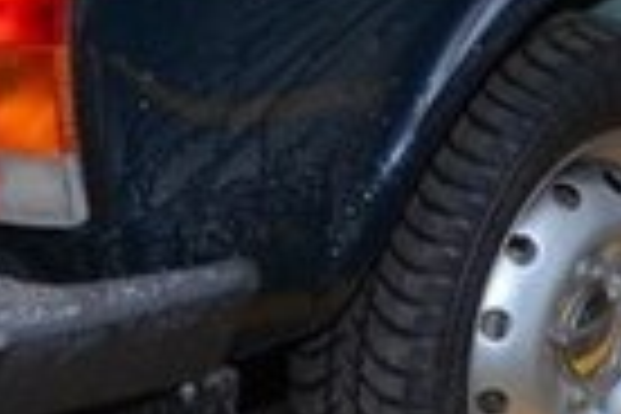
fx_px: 2725
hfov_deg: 13.0
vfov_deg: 8.5
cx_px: 315
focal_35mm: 158
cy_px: -236
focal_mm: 22
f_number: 5
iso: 1000
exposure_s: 1/50
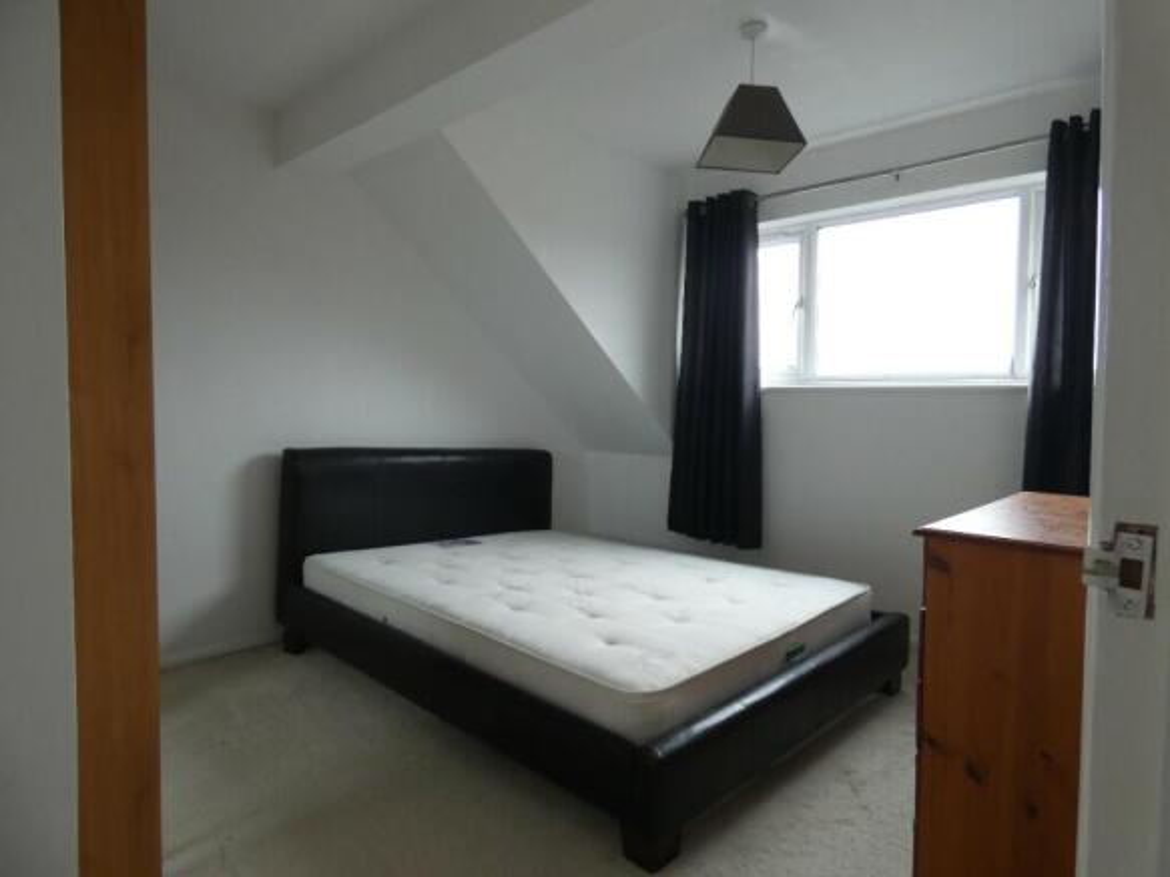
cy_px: 438
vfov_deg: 66.0
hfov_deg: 81.8
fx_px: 676
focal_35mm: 20
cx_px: 585
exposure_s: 1/60
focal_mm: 3.6
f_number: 2.8
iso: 160
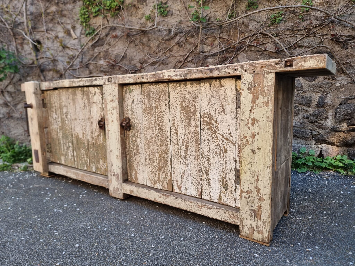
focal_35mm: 24
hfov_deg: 71.6
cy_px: 133
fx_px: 246
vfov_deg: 56.8
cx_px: 178
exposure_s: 1/120
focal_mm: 6.7
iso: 50
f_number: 1.8
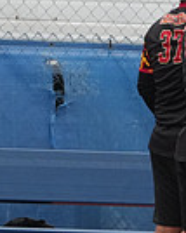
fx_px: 16664
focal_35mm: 2419
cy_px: 95
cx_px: 476
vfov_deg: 0.8
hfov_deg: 0.6
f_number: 6.3
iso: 2000
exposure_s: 1/1000
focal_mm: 397
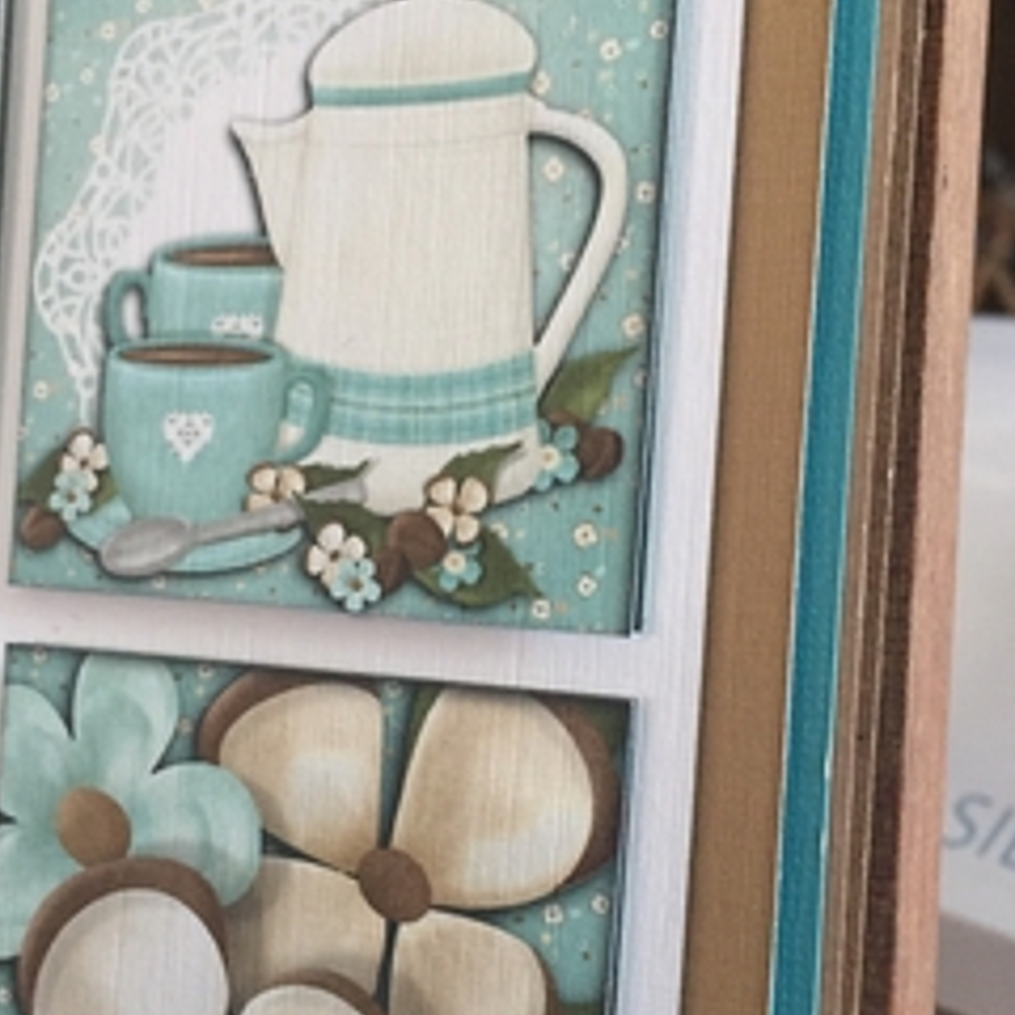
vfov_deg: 35.3
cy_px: 601
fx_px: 1592
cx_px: 459
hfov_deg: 35.3
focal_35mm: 48
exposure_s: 1/33
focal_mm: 4.15
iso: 200
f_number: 2.2
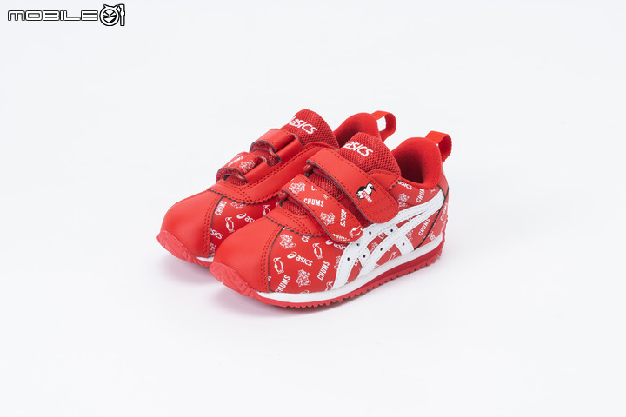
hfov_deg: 21.9
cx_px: 313
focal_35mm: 93
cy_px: 208
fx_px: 1617
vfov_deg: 14.7
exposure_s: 1/160
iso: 100
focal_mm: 62
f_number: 11
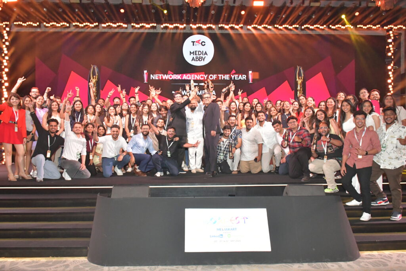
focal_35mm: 27
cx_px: 203
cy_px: 136
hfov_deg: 67.4
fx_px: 305
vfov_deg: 47.9
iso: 6400
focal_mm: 18
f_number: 8
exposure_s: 1/250
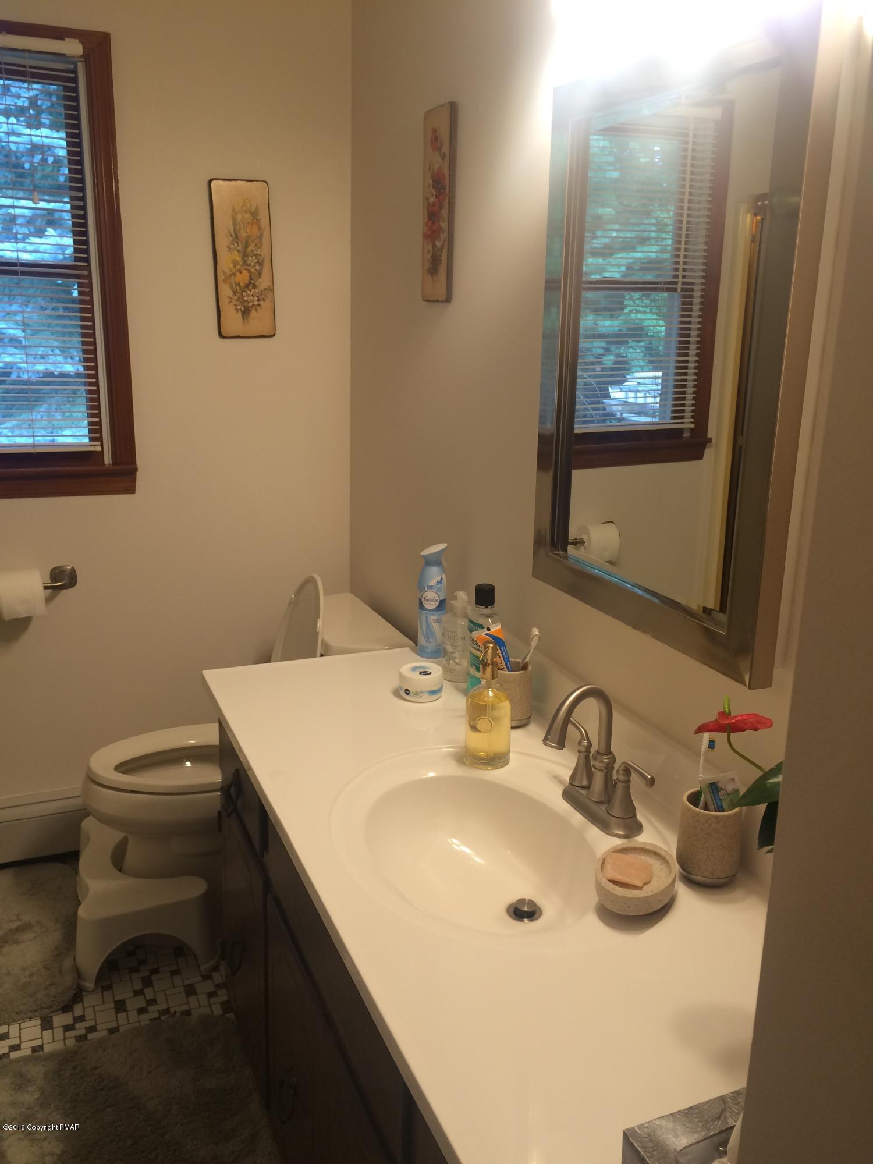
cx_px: 436
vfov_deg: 61.7
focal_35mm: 29
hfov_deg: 48.2
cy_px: 582
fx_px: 975
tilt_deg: -14.8
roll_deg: -1.2
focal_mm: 4.15
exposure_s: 1/30
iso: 40
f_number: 2.2
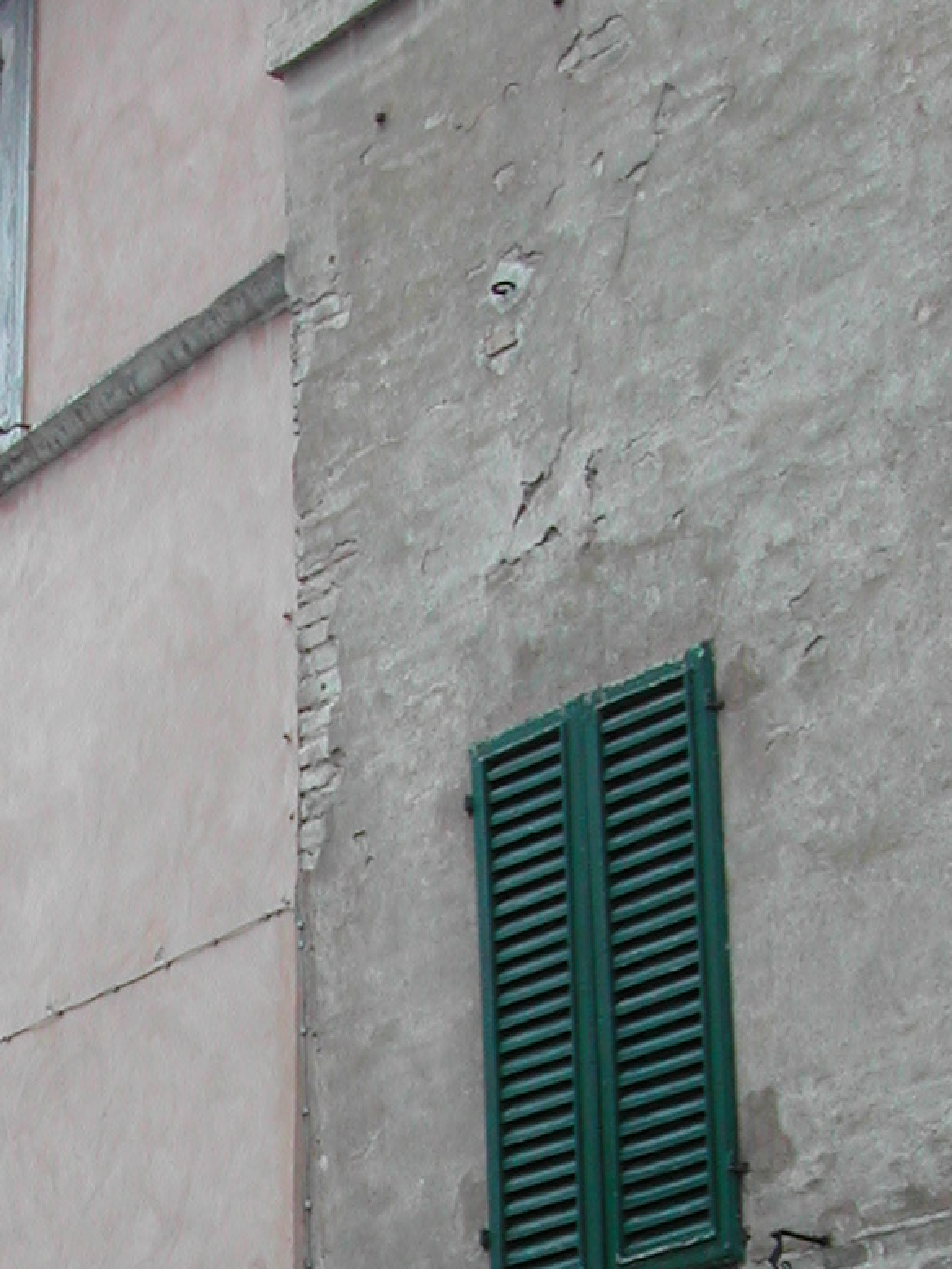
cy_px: 1528
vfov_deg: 18.6
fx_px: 3665
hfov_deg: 14.6
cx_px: 67
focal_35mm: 100
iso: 100
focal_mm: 8
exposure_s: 1/136
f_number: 2.8
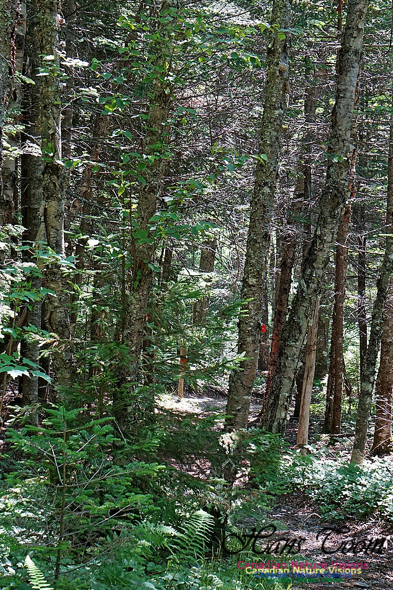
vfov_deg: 23.5
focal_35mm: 87
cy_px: 297
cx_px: 195
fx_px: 1417
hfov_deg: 15.8
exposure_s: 1/60
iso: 800
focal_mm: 57
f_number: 10
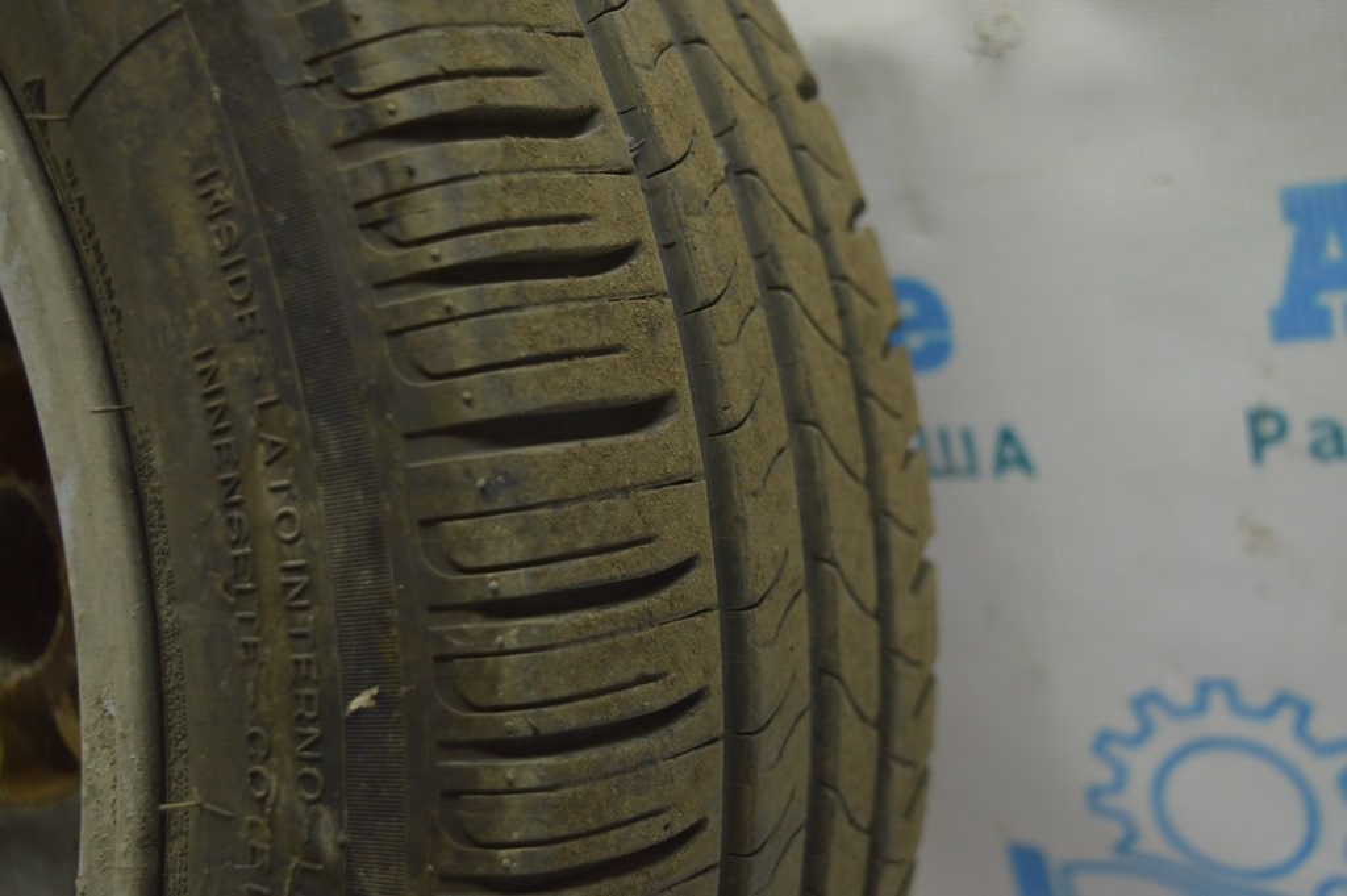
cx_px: 674
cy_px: 448
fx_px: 1738
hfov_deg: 42.4
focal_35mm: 46
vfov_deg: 28.9
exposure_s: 1/50
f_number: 4.2
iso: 400
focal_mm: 31
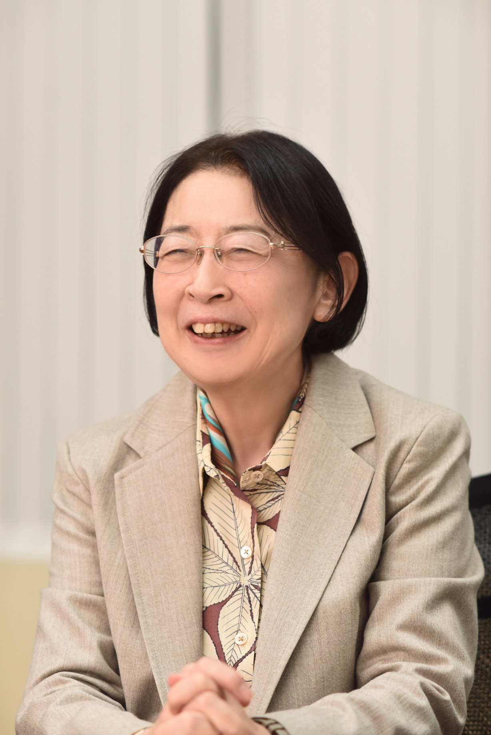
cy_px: 368
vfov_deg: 15.2
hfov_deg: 10.2
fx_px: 2760
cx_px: 246
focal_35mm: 135
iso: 800
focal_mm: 135
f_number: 4
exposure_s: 1/180
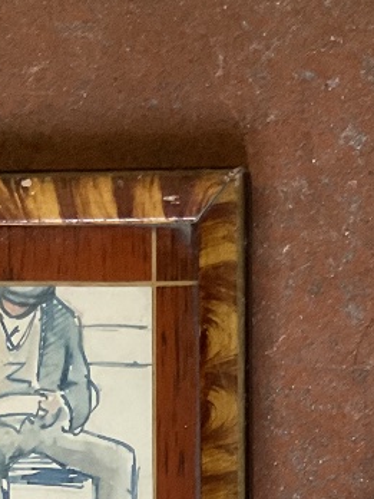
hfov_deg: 14.7
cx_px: 302
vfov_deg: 17.0
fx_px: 1441
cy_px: 832
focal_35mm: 100
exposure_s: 1/60
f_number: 1.8
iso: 125
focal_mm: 3
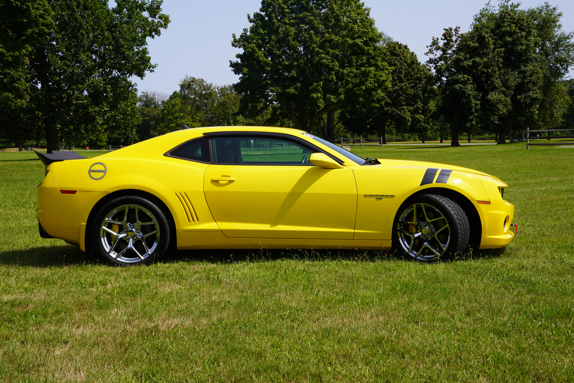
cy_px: 192
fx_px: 868
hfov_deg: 36.6
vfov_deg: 24.9
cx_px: 287
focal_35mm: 54
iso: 100
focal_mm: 36.3
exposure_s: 1/160
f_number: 10
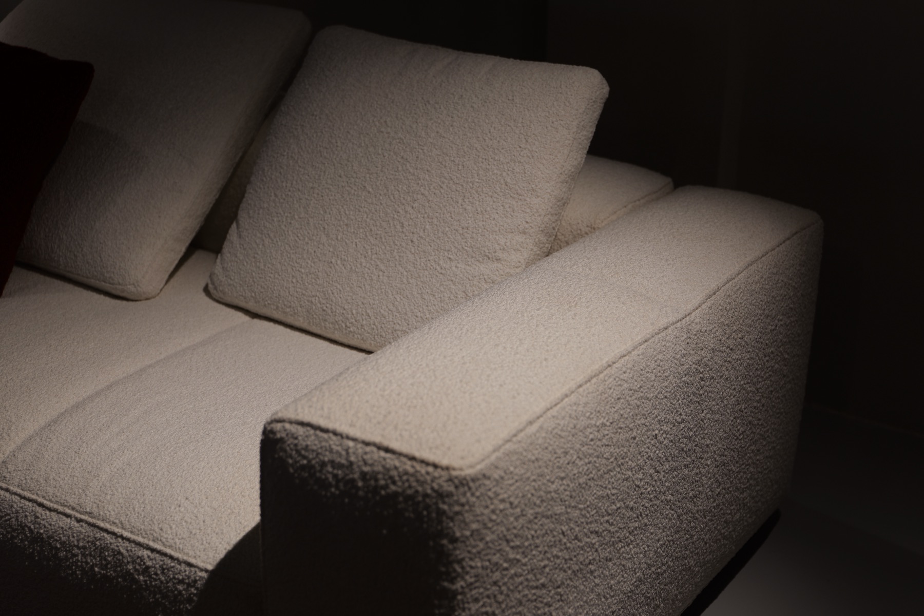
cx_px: 462
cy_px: 308
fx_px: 1360
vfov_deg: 25.5
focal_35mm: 53
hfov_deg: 37.5
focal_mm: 53
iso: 100
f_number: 2.8
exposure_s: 1/60
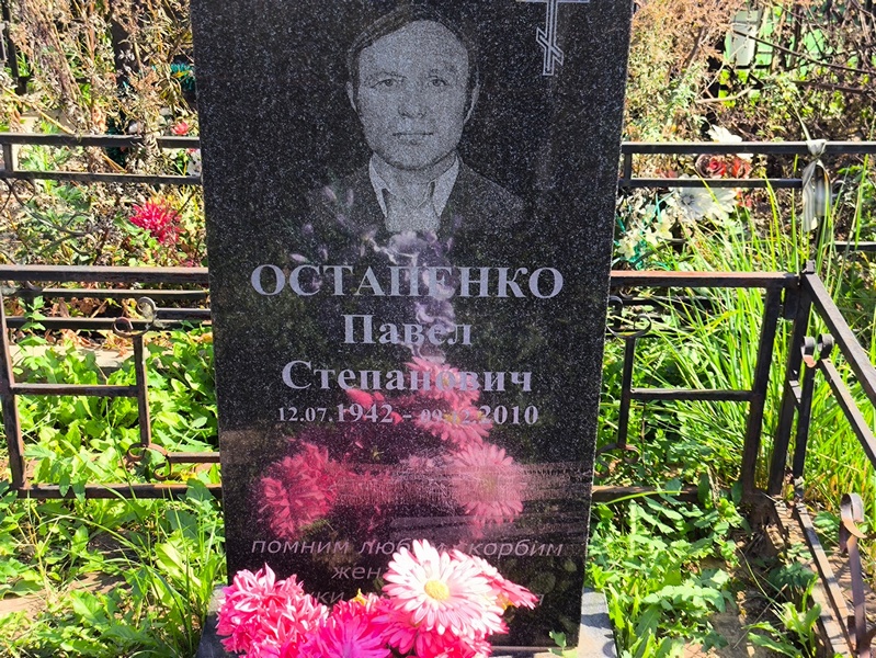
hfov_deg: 38.2
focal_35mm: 50
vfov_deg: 29.1
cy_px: 329
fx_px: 1266
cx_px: 438
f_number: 1.7
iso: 50
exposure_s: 1/491
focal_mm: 4.71
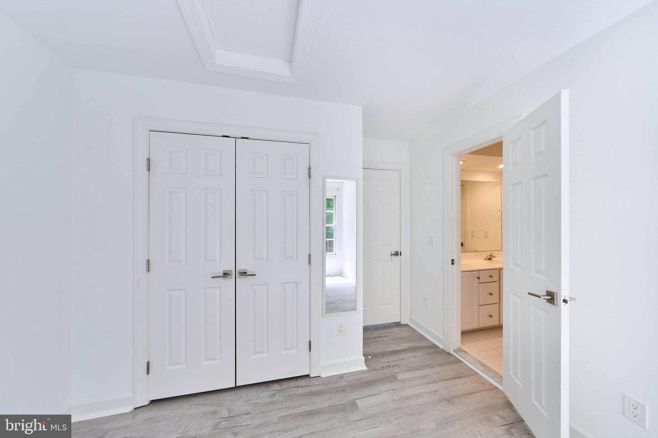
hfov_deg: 112.6
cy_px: 219
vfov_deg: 90.0
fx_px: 219
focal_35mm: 12
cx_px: 329
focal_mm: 12
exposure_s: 1/320
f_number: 7.1
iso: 200
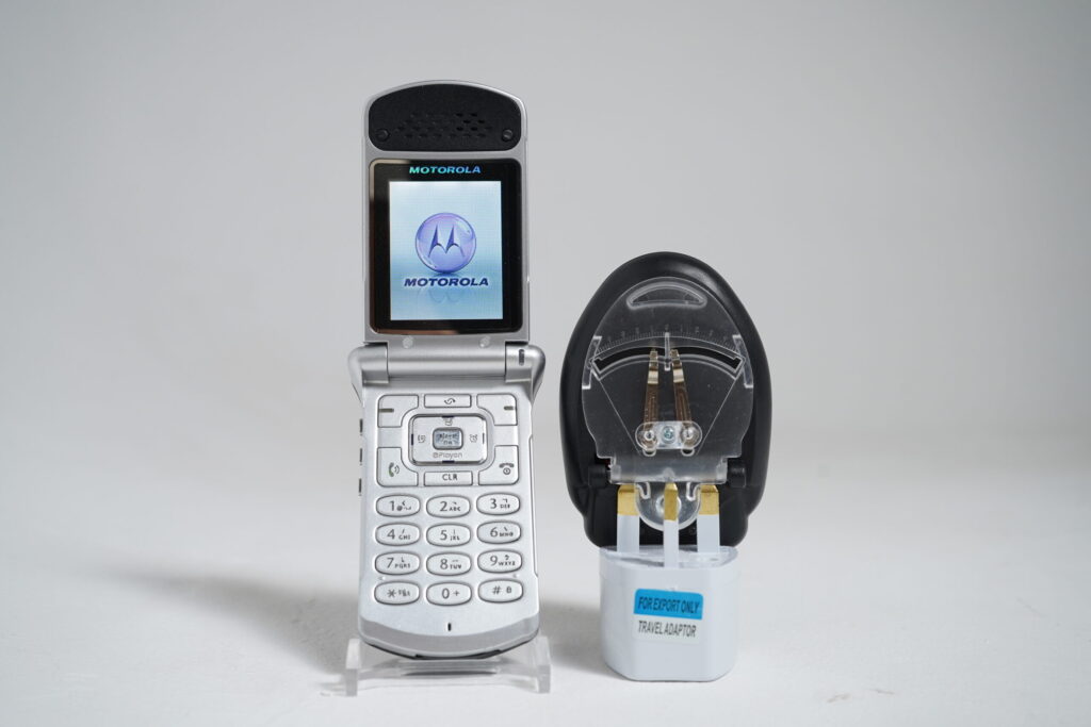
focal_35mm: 42
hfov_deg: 46.4
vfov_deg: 31.9
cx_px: 546
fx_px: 1273
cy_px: 364
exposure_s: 1/20
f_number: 7.1
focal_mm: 42
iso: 640
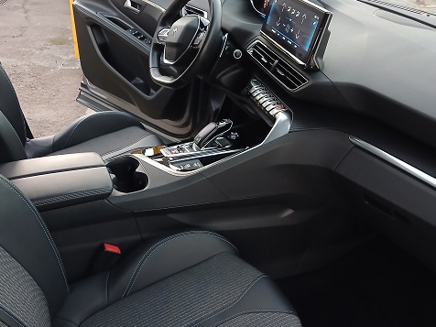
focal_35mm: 34
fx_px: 428
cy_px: 176
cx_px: 181
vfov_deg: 41.8
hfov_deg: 53.7
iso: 400
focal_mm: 3.98
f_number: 1.8
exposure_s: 1/25
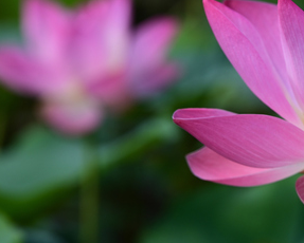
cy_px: 78
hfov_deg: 5.5
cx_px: 258
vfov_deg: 4.5
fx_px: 3133
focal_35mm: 348
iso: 250
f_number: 8
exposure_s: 1/640
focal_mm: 180
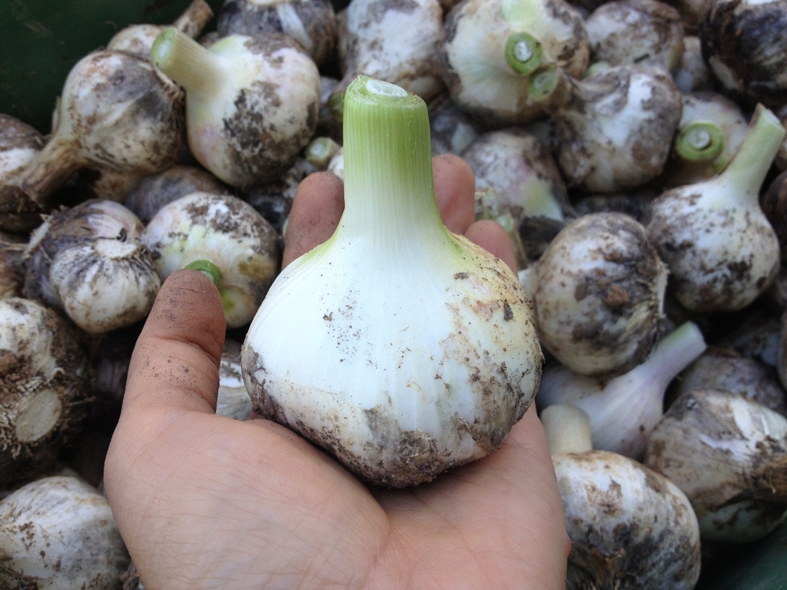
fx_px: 796
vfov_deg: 40.7
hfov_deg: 52.6
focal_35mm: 35
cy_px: 295
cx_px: 394
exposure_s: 1/215
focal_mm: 4.28
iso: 50
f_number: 2.4
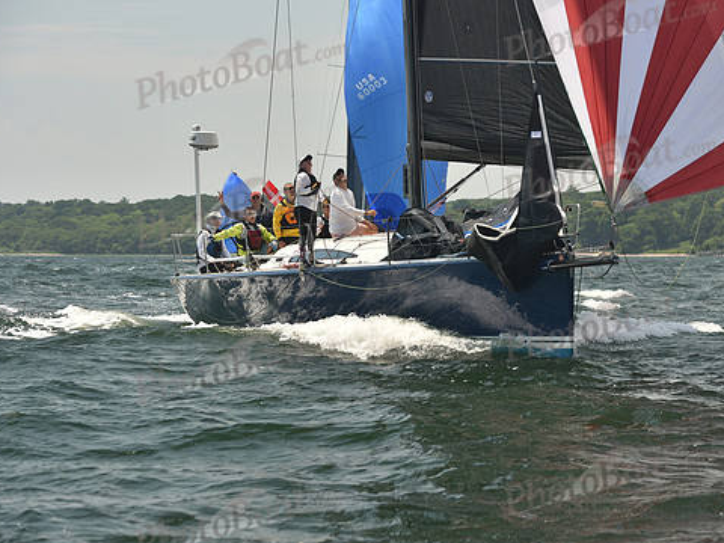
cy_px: 266
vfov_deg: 12.1
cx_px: 427
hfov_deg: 16.1
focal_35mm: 122
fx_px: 2552
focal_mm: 105
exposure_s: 1/640
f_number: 5.6
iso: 250
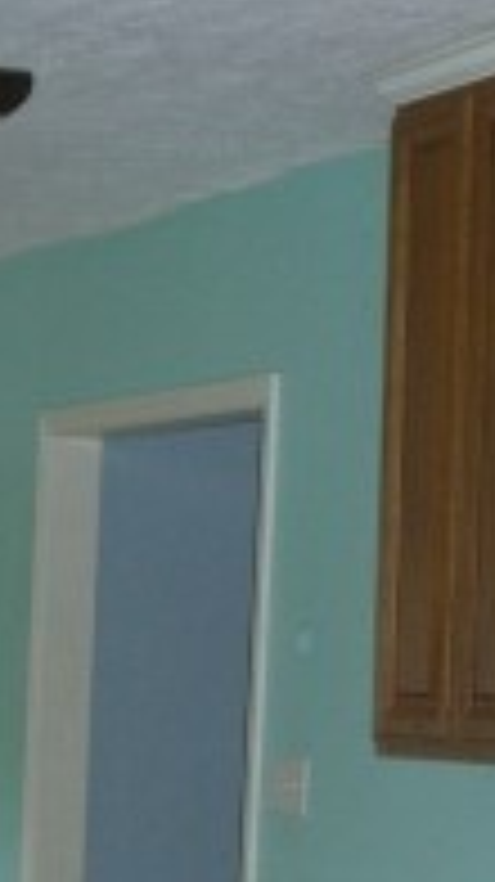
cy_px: 706
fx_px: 3156
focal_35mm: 135
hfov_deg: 9.0
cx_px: 320
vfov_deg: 15.8
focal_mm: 6.2
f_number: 2.7
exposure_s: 1/60
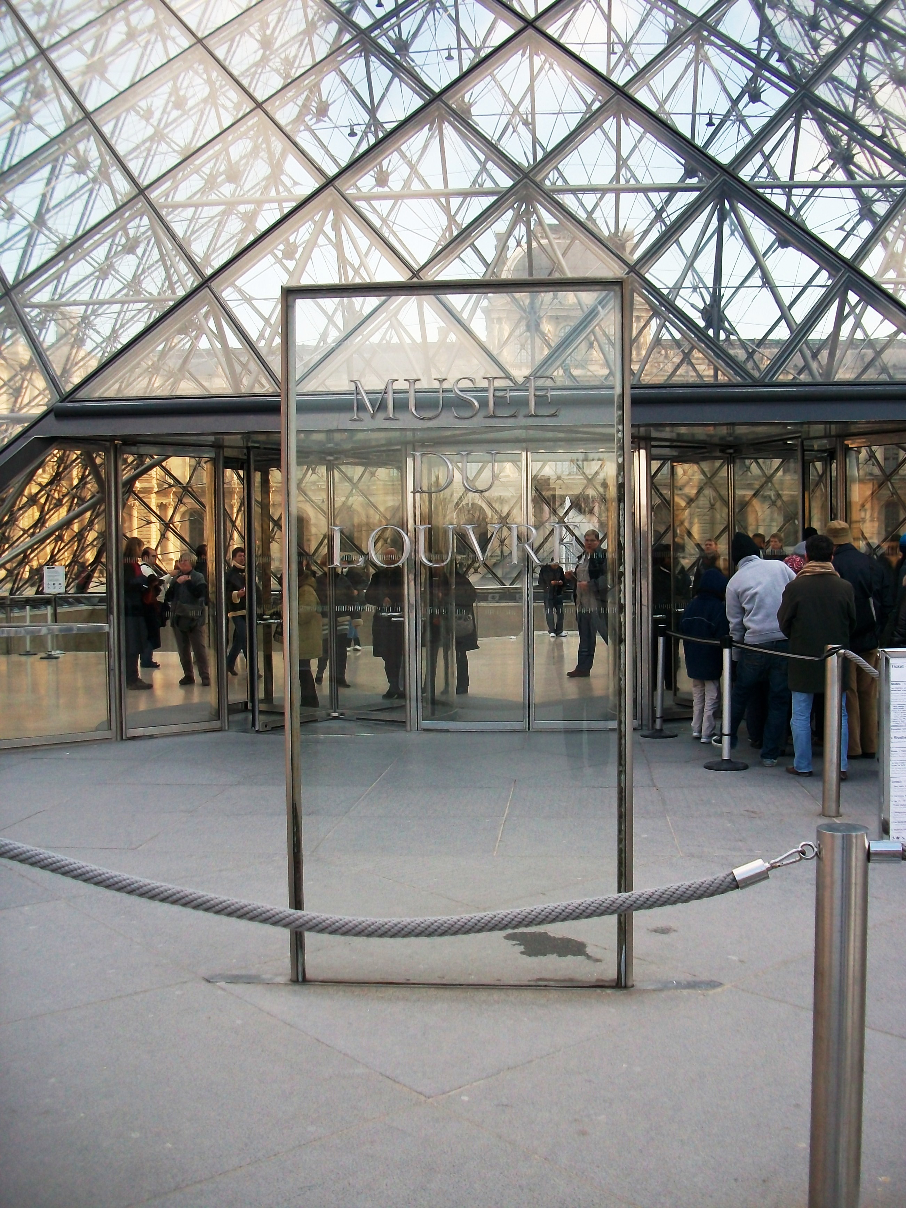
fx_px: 1187
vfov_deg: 54.0
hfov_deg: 41.8
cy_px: 604
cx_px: 453
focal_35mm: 34
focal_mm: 5.7
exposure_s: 1/250
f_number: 2.8
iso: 80
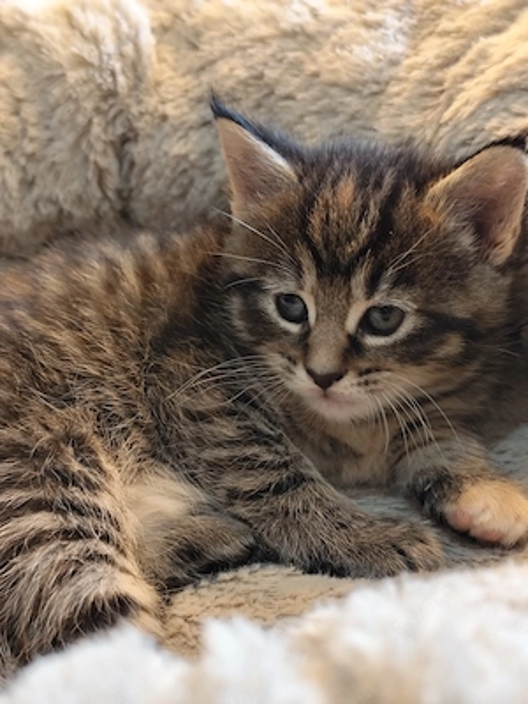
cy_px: 352
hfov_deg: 31.5
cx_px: 264
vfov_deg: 41.2
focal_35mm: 46
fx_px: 936
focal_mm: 6.19
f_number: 1.65
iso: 250
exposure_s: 1/25
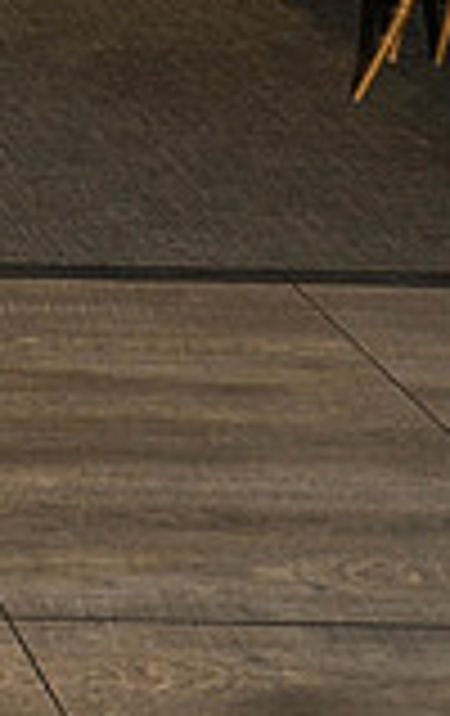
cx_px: -788
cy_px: -92
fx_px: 1739
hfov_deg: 11.1
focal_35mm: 89
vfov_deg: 21.9
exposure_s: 1/200
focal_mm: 24
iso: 640
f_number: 5.6
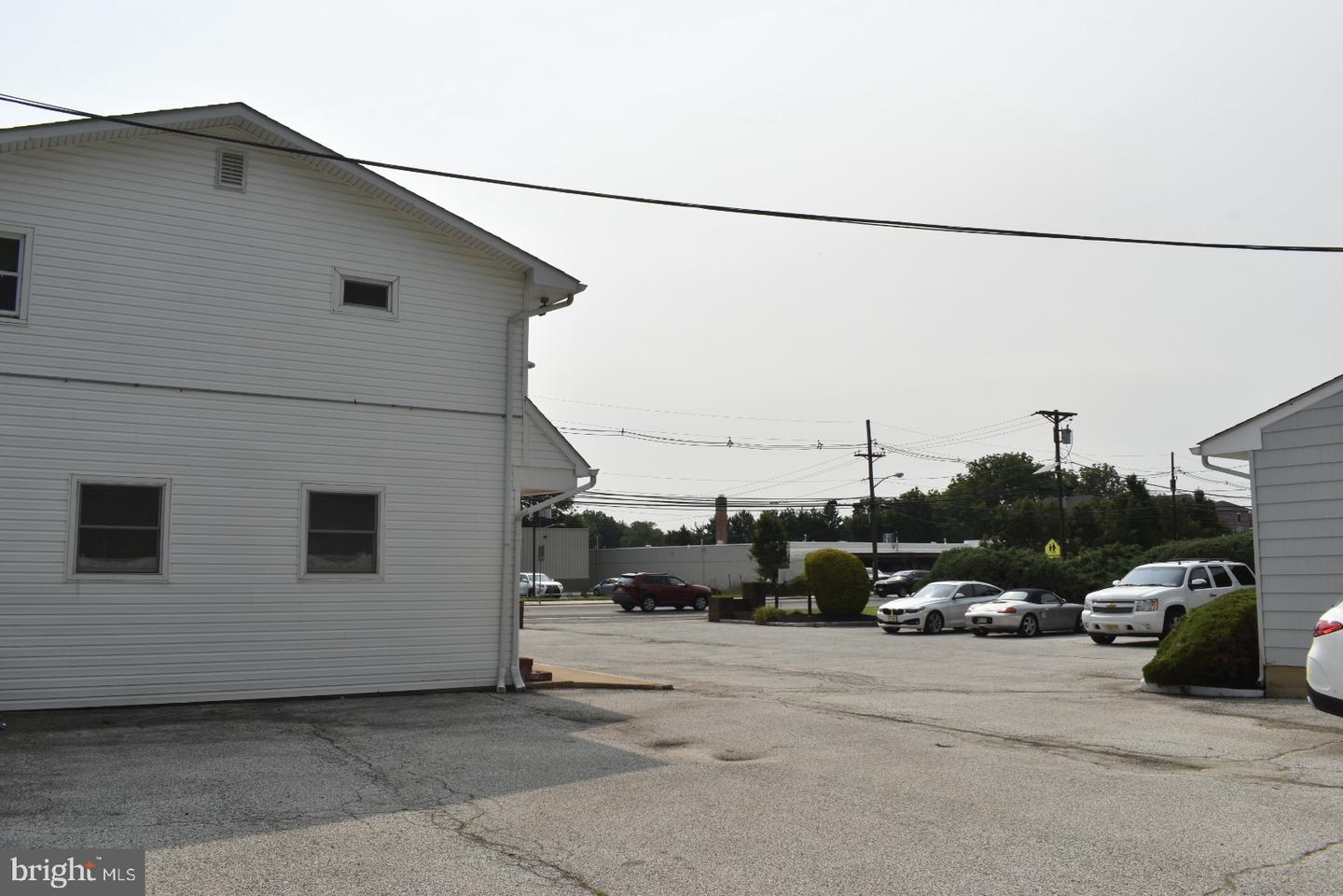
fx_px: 1007
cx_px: 672
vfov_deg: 47.9
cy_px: 448
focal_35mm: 27
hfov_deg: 67.4
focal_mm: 18
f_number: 16
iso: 100
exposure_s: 1/200
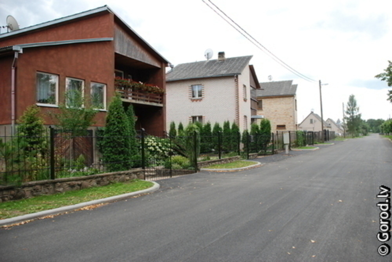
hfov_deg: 67.3
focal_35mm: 27
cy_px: 131
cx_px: 196
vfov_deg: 48.1
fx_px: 294
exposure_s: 1/1000
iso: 640
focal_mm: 18
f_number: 4.8
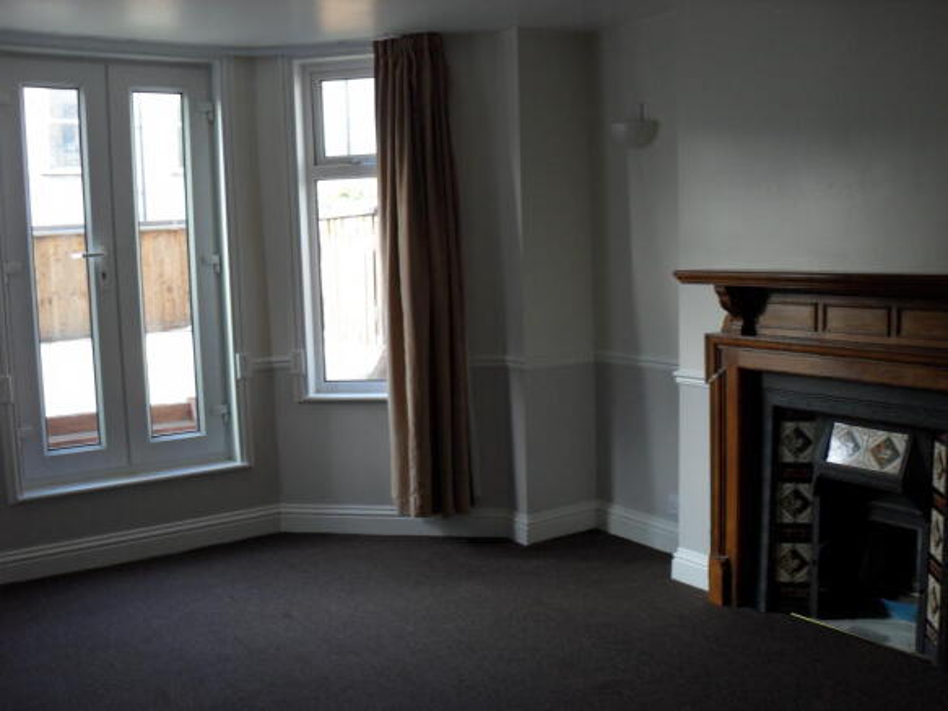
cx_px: 474
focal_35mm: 35
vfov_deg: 40.7
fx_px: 958
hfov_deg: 52.6
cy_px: 356
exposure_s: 1/45
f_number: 2.8
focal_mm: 6.2
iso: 100
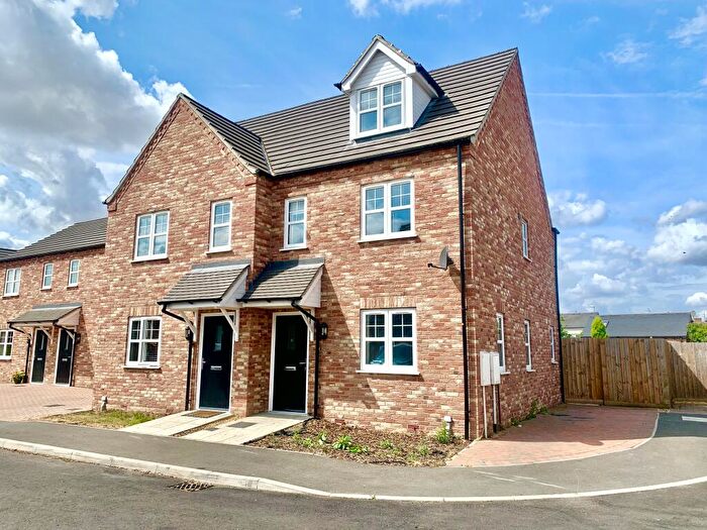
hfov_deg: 67.3
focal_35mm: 26
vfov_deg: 53.1
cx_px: 354
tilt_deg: +10.2
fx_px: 531
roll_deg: +0.0
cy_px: 265
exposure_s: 1/2545
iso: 25
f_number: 1.8
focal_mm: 4.25
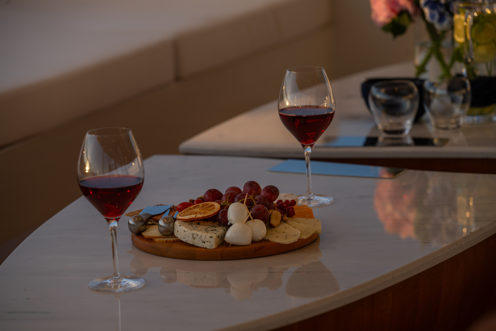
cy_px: 166
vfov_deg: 10.2
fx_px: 1860
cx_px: 248
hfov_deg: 15.2
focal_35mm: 135
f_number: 4.5
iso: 100
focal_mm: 135
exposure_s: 1/500
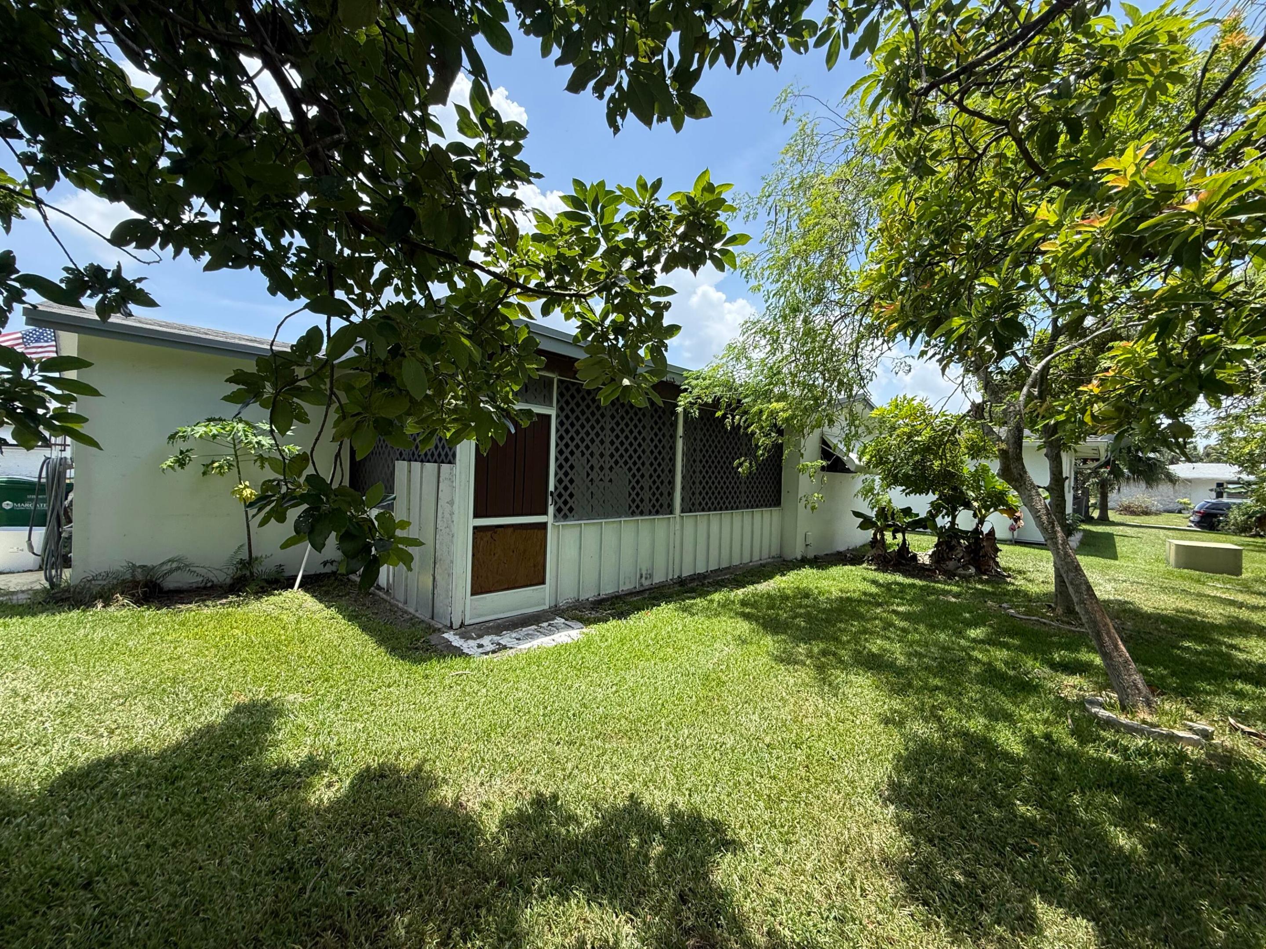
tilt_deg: +0.9
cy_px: 474
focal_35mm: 14
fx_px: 512
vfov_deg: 85.7
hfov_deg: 102.1
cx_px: 633
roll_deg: -2.6
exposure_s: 1/820
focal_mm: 2.22
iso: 64
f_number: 2.2
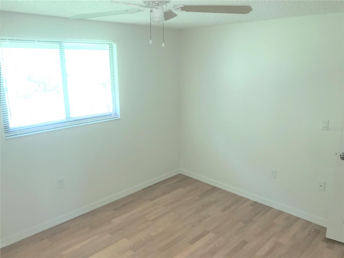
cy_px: 129
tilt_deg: -13.9
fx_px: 278
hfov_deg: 63.4
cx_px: 172
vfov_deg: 49.7
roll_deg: +0.0
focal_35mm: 28
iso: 32
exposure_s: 1/30
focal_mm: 3.99
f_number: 1.8
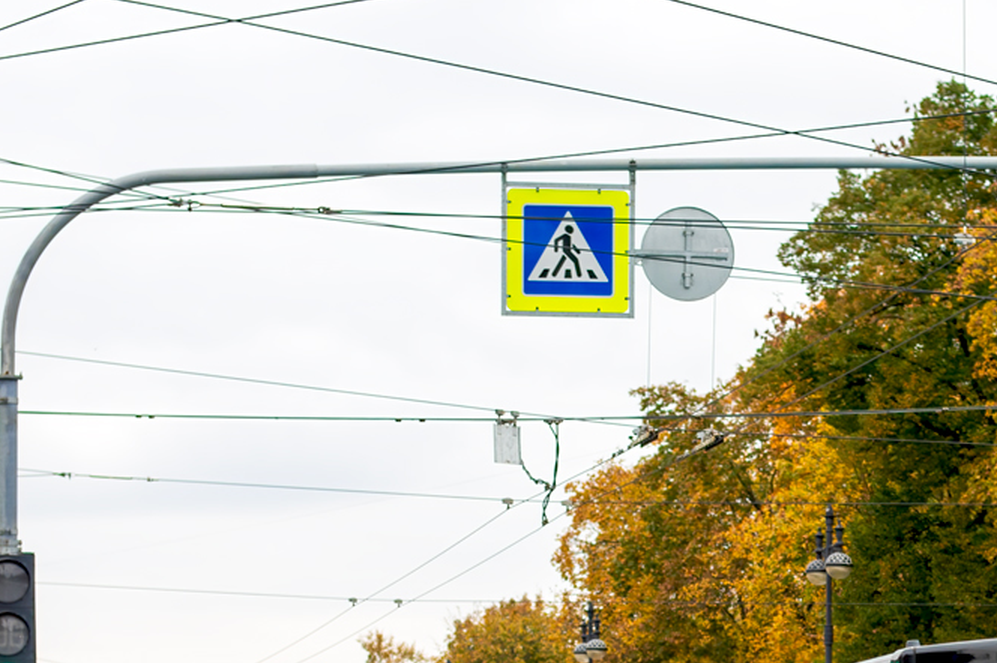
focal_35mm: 113
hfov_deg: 17.7
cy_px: 717
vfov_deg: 11.9
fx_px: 3128
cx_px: 973
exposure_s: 1/250
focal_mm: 50
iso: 320
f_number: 5
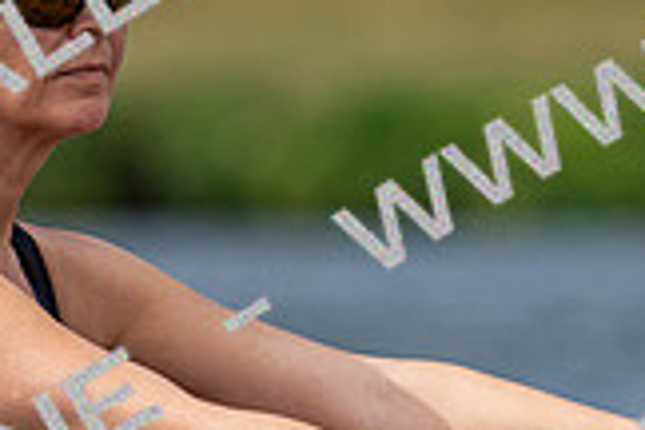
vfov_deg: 0.9
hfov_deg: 1.4
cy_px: 336
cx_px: 44
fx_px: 27088
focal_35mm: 1512
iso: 320
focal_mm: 422
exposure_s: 1/1600
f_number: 6.3
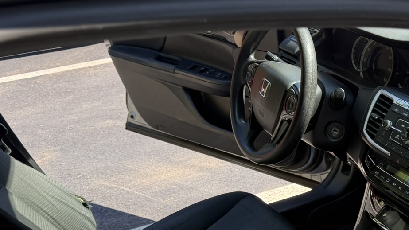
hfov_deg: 34.2
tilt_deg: -32.0
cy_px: 234
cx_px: 364
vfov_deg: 20.0
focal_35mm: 58
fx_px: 629
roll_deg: +2.1
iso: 80
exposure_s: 1/551
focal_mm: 6.76
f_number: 1.78
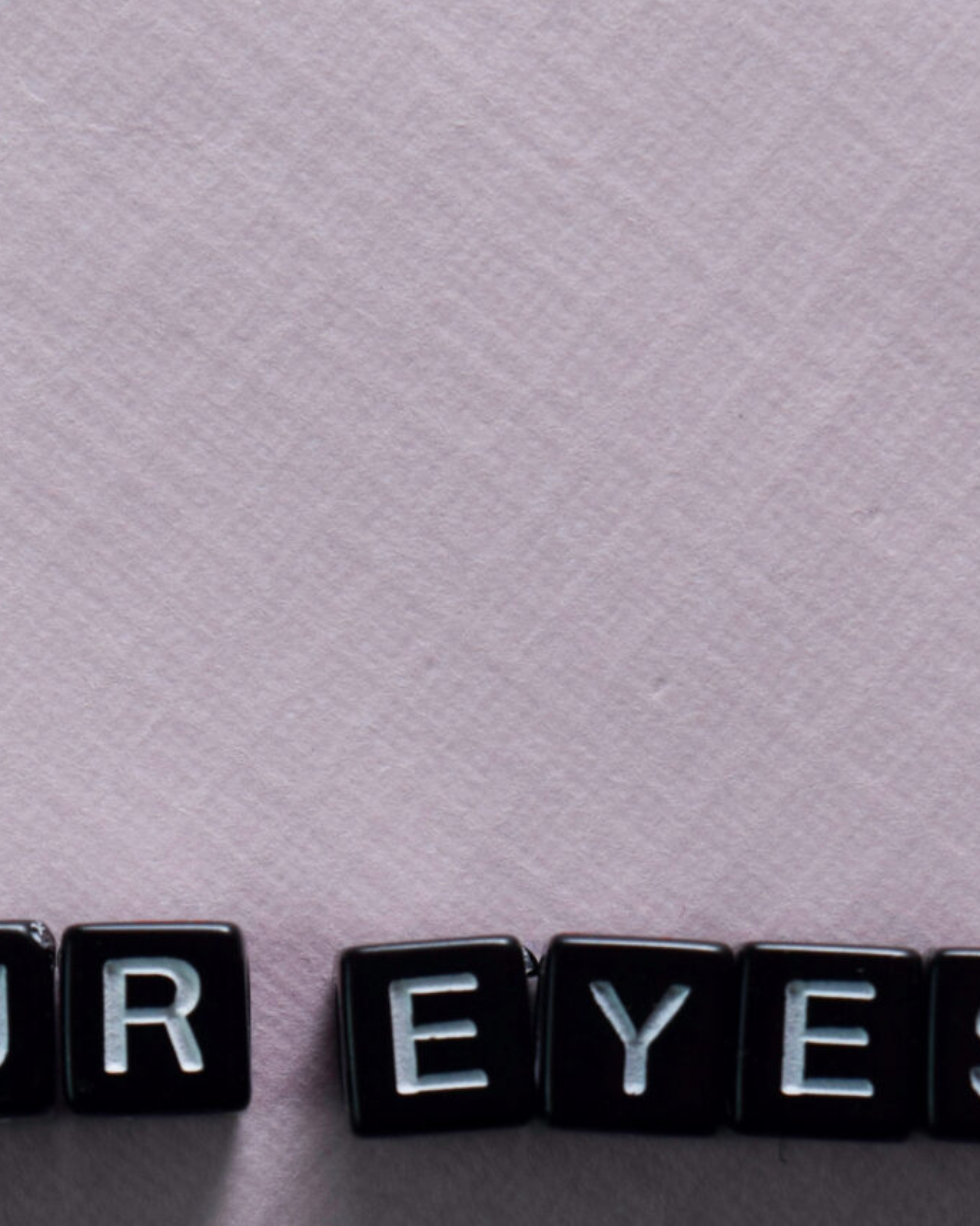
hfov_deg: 6.7
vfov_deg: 8.3
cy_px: 1200
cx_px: 14
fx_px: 8394
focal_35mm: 231
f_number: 9
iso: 200
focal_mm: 55
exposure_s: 1/80
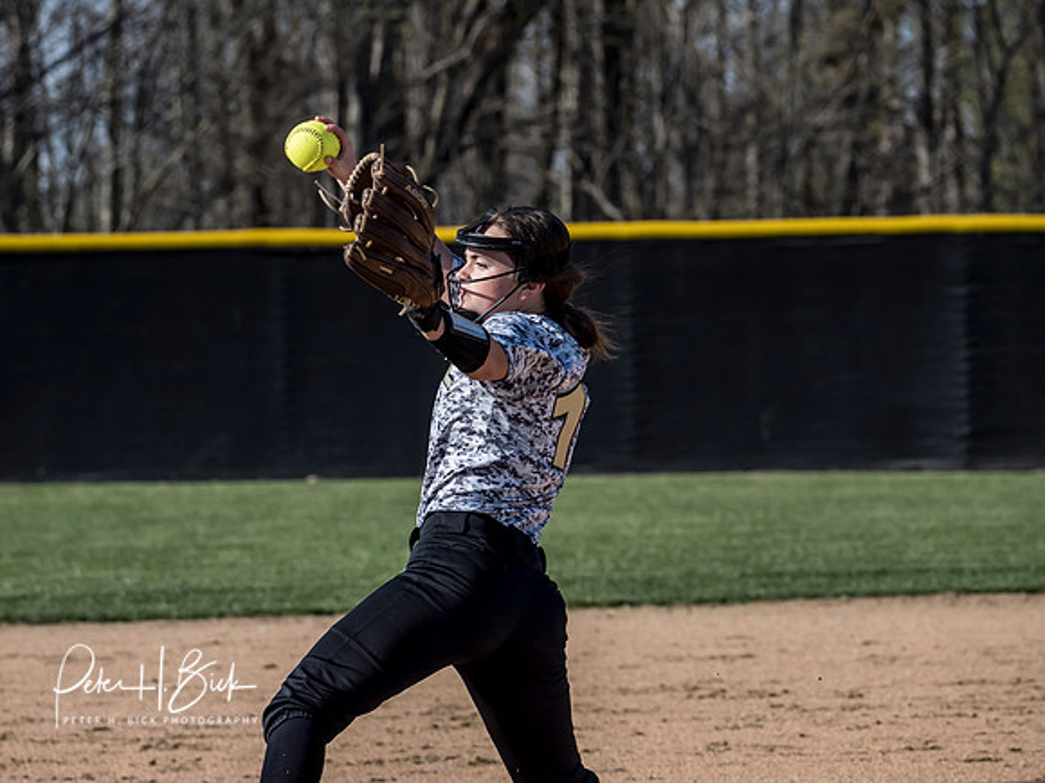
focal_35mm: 324
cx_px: 522
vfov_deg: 4.6
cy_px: 392
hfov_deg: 6.1
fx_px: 9781
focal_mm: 162
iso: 400
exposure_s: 1/1600
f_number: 6.3
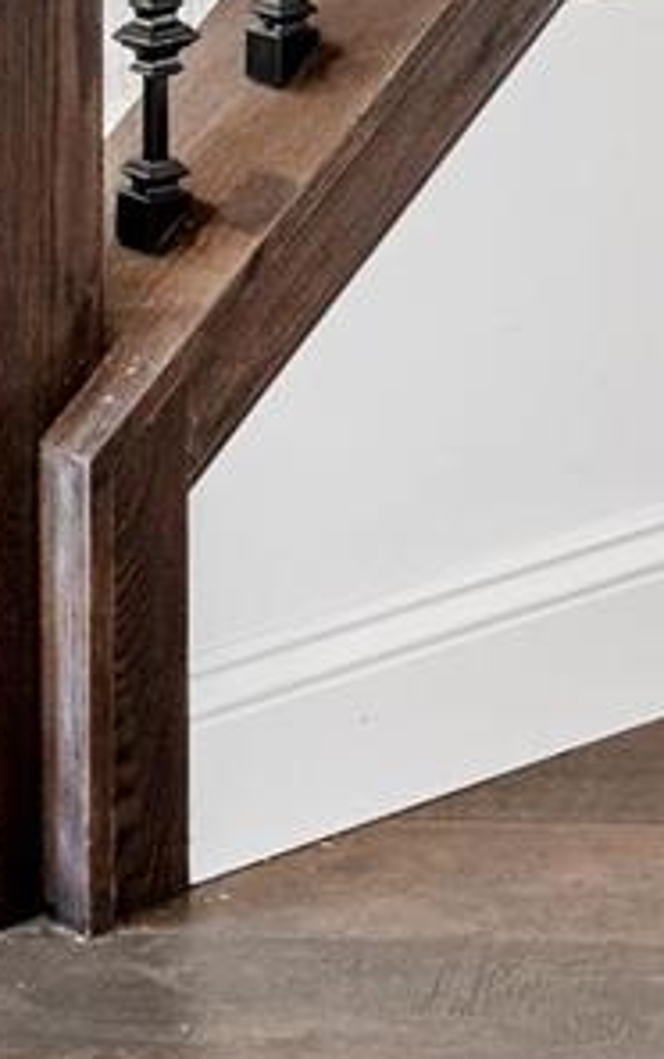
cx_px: 264
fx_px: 4279
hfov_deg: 8.9
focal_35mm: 148
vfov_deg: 12.5
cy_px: -1038
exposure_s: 1/60
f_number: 6.3
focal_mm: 18
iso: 400
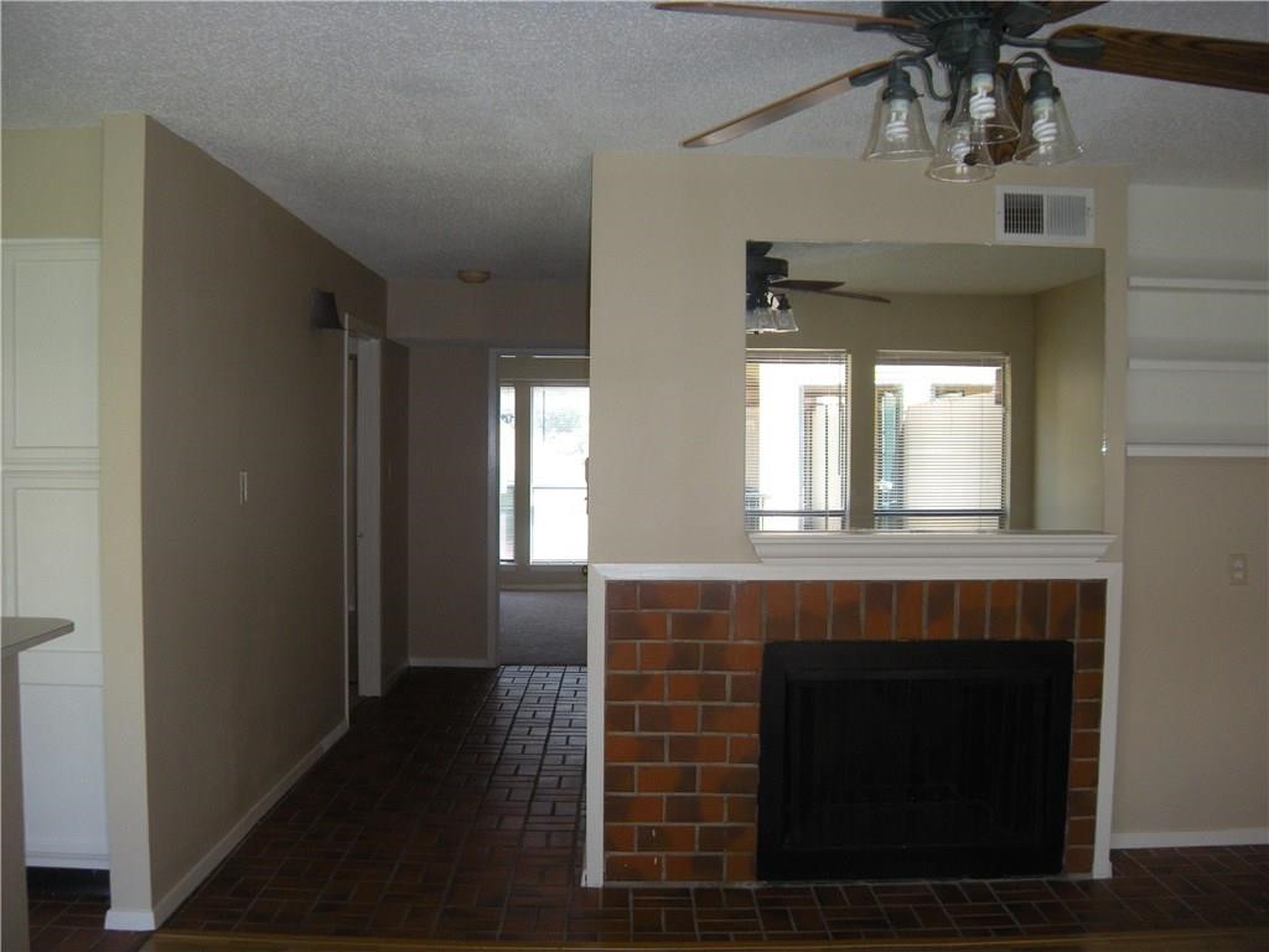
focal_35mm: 35
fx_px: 1283
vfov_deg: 40.7
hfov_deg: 52.6
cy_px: 476
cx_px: 634
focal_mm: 5.9
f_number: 3.8
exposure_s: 1/65.1
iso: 120
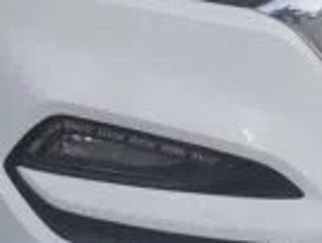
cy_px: -108
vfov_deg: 11.5
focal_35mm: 124
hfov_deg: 15.6
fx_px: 1156
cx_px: 17
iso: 100
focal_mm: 3.92
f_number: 1.7
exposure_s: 1/100
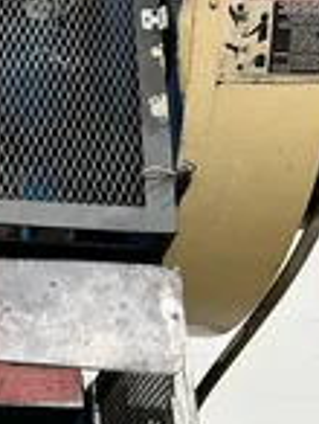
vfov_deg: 26.8
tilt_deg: +26.1
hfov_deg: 19.2
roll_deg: -1.7
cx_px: -99
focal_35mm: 71
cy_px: 346
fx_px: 870
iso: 80
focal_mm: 5.7
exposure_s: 1/60
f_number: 1.5
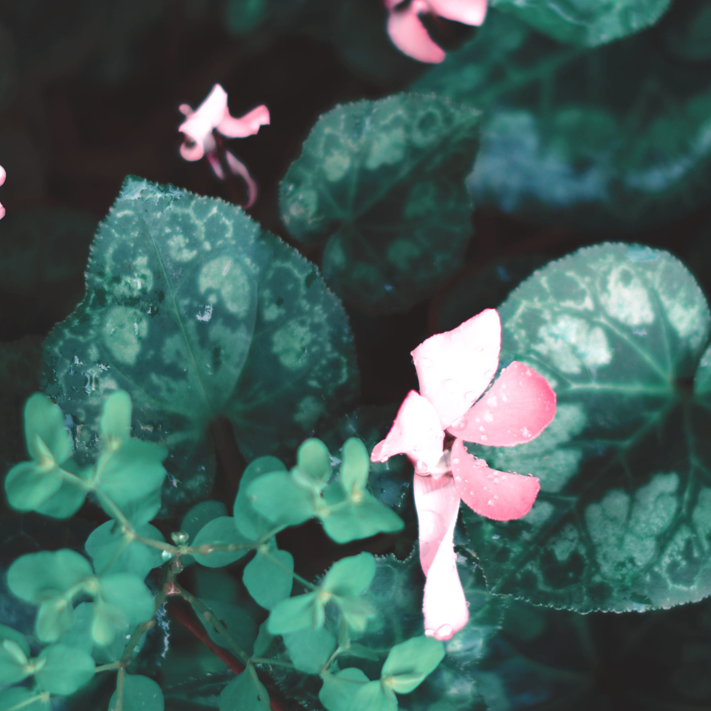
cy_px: 403
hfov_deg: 9.6
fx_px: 4229
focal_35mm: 182
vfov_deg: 9.6
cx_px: 437
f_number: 1.8
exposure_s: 1/320
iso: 100
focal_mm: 50
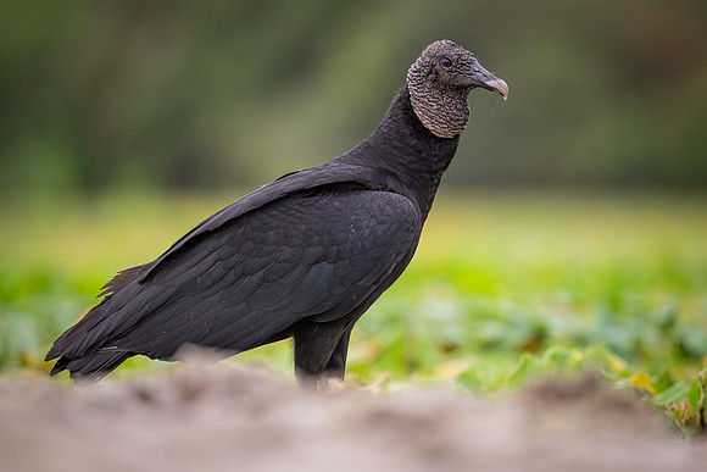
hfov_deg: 4.5
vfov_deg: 3.0
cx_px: 375
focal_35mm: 455
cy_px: 239
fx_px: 8939
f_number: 4.5
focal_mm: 400
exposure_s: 1/500
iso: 1600
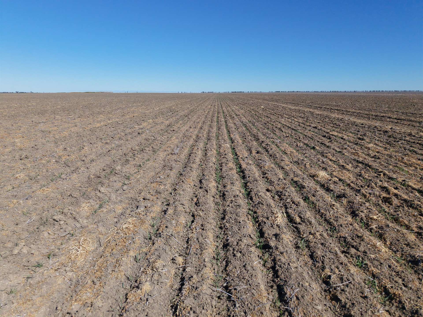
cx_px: 212
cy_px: 158
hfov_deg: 71.6
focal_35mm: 24
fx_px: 293
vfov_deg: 56.8
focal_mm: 8.67
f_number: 1.8
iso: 100
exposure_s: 1/120
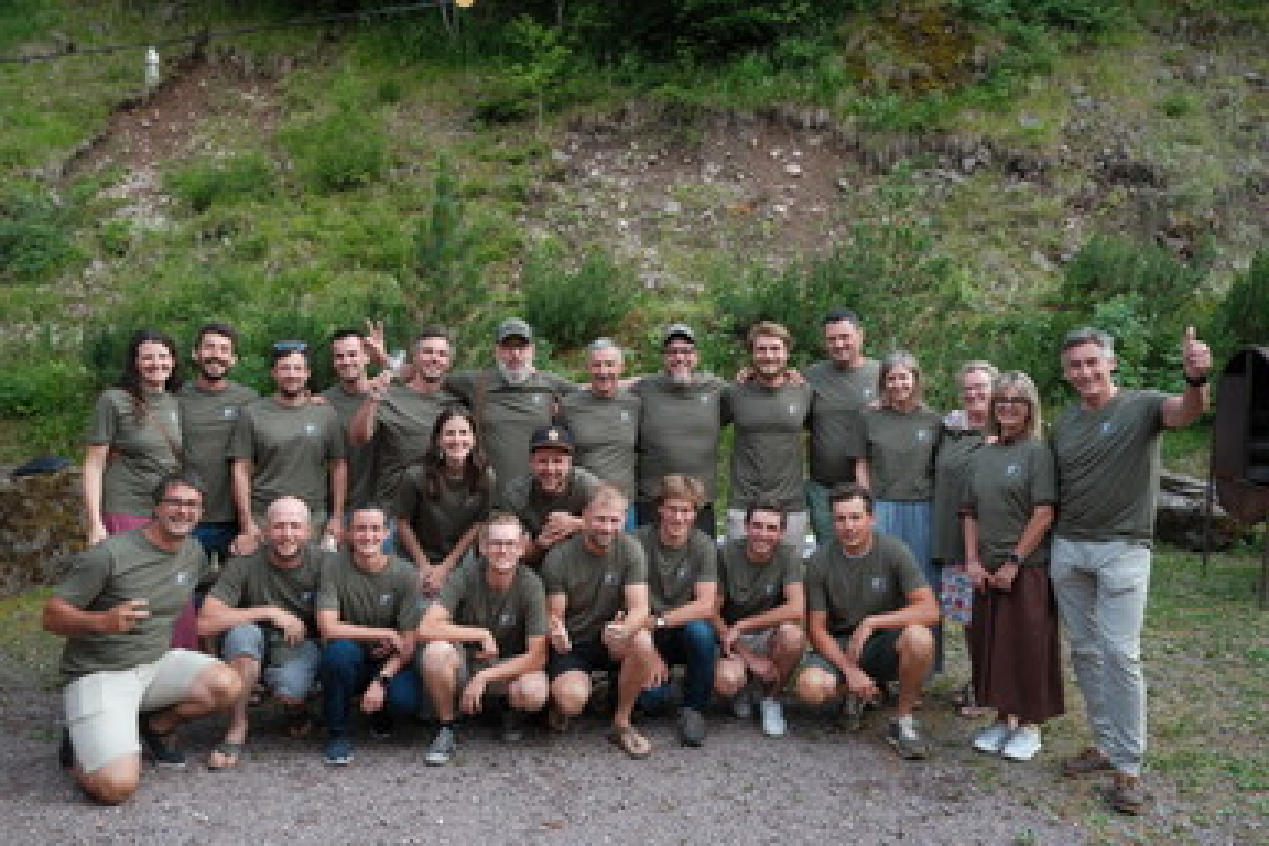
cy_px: 423
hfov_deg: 65.5
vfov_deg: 46.4
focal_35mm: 28
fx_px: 987
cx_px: 634
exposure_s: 1/100
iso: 320
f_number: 4
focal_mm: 18.6
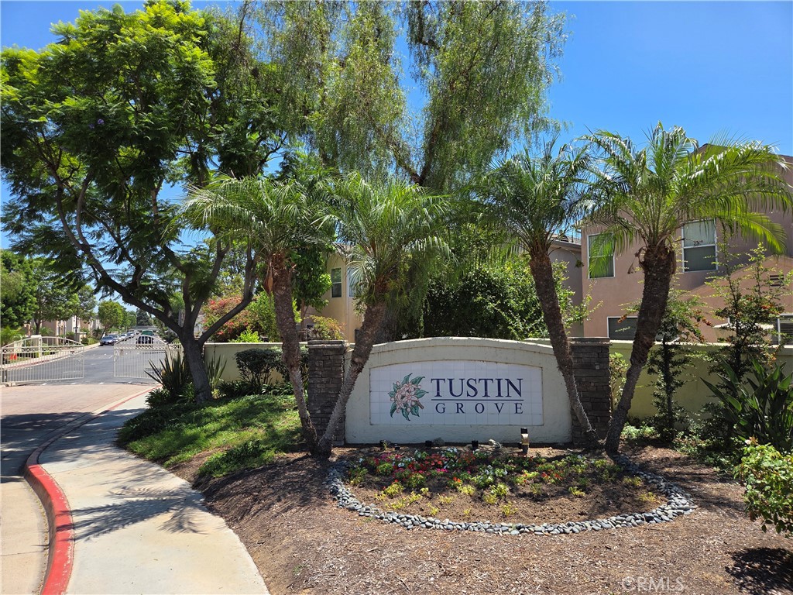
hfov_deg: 73.9
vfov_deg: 58.9
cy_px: 298
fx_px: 527
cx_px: 396
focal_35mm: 23
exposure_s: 1/3264
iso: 80
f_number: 1.8
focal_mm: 5.4
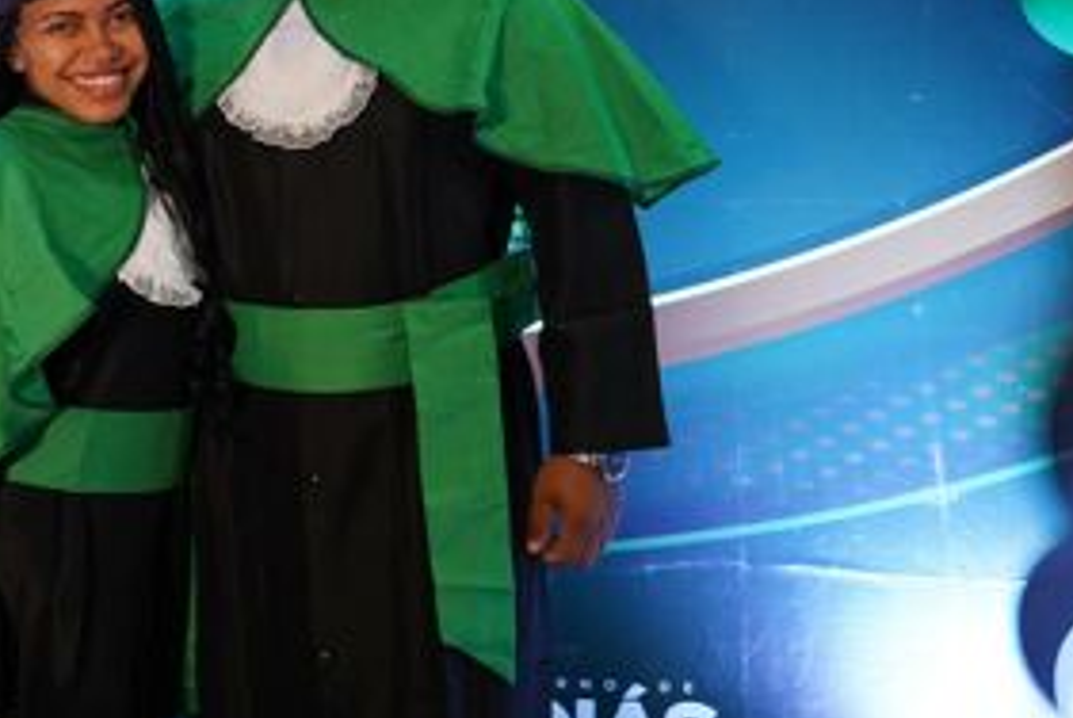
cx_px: 157
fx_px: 1909
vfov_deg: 20.9
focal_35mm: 64
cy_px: 76
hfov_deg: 30.3
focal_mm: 30
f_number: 4
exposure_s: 1/100
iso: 1600
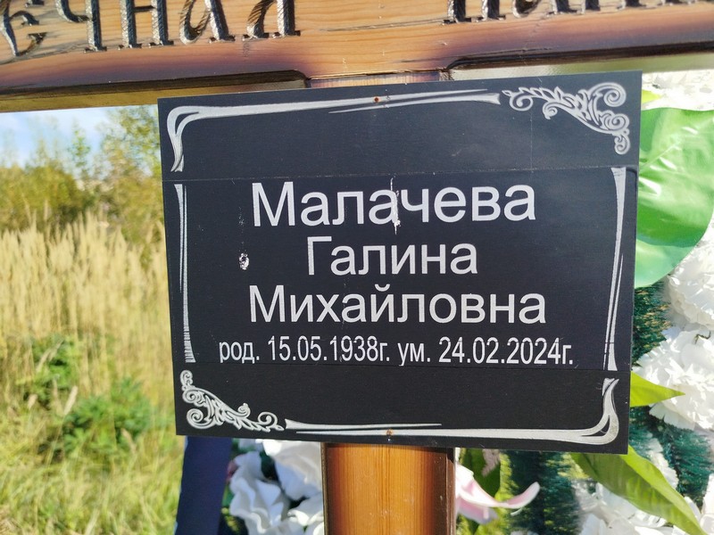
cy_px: 268
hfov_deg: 71.6
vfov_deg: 56.8
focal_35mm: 24
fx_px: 495
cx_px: 357
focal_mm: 5.31
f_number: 1.7
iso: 50
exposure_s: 1/682
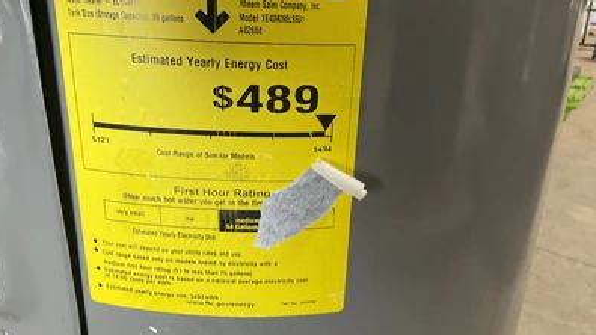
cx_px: 296
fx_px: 506
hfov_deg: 61.0
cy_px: 142
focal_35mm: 32
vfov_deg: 36.6
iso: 64
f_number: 1.8
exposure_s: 1/60
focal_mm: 3
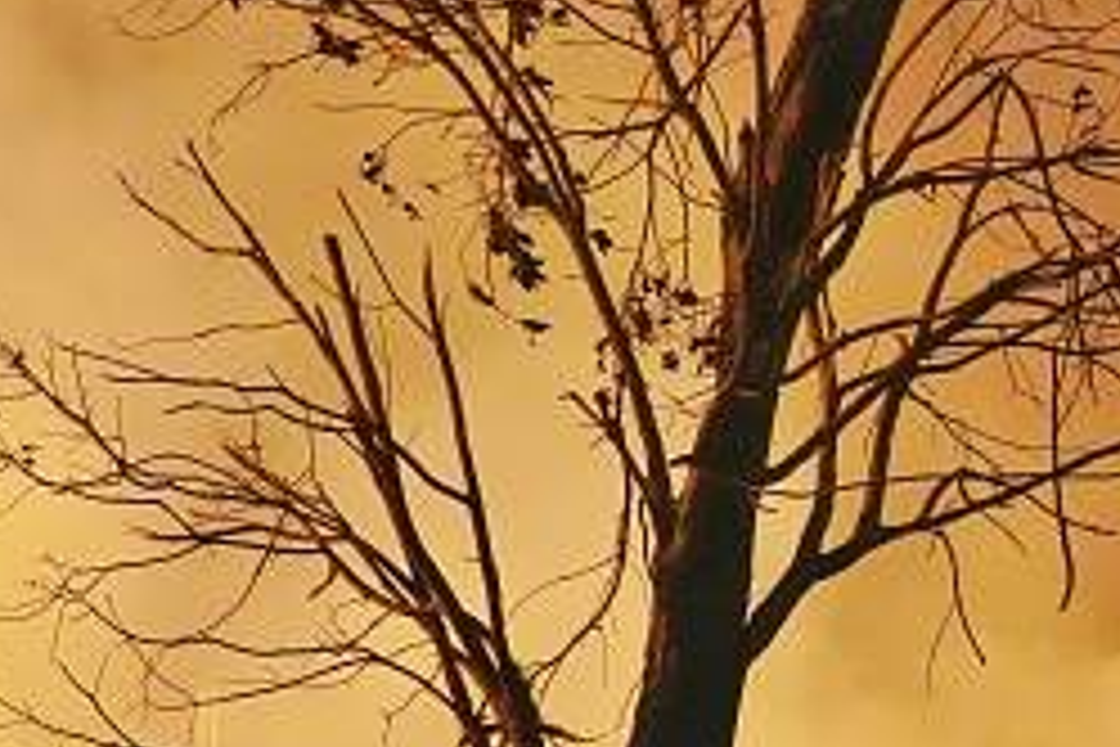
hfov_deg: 22.0
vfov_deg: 15.7
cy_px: 644
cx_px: 1313
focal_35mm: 86
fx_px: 2675
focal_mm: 24
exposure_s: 1/15
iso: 5000
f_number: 2.8
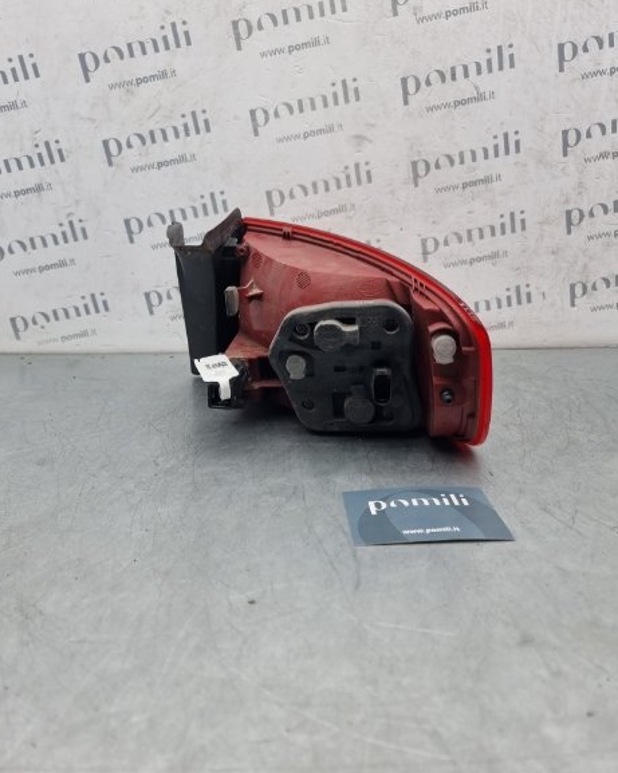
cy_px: 366
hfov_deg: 54.9
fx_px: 595
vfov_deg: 66.0
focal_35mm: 26
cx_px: 302
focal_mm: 6.7
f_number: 1.8
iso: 50
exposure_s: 1/208
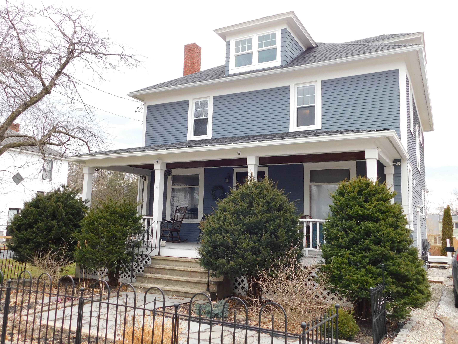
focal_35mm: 30
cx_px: 229
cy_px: 172
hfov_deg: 60.0
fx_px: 397
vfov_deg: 46.8
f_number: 3.2
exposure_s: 1/200
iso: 125
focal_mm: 5.3
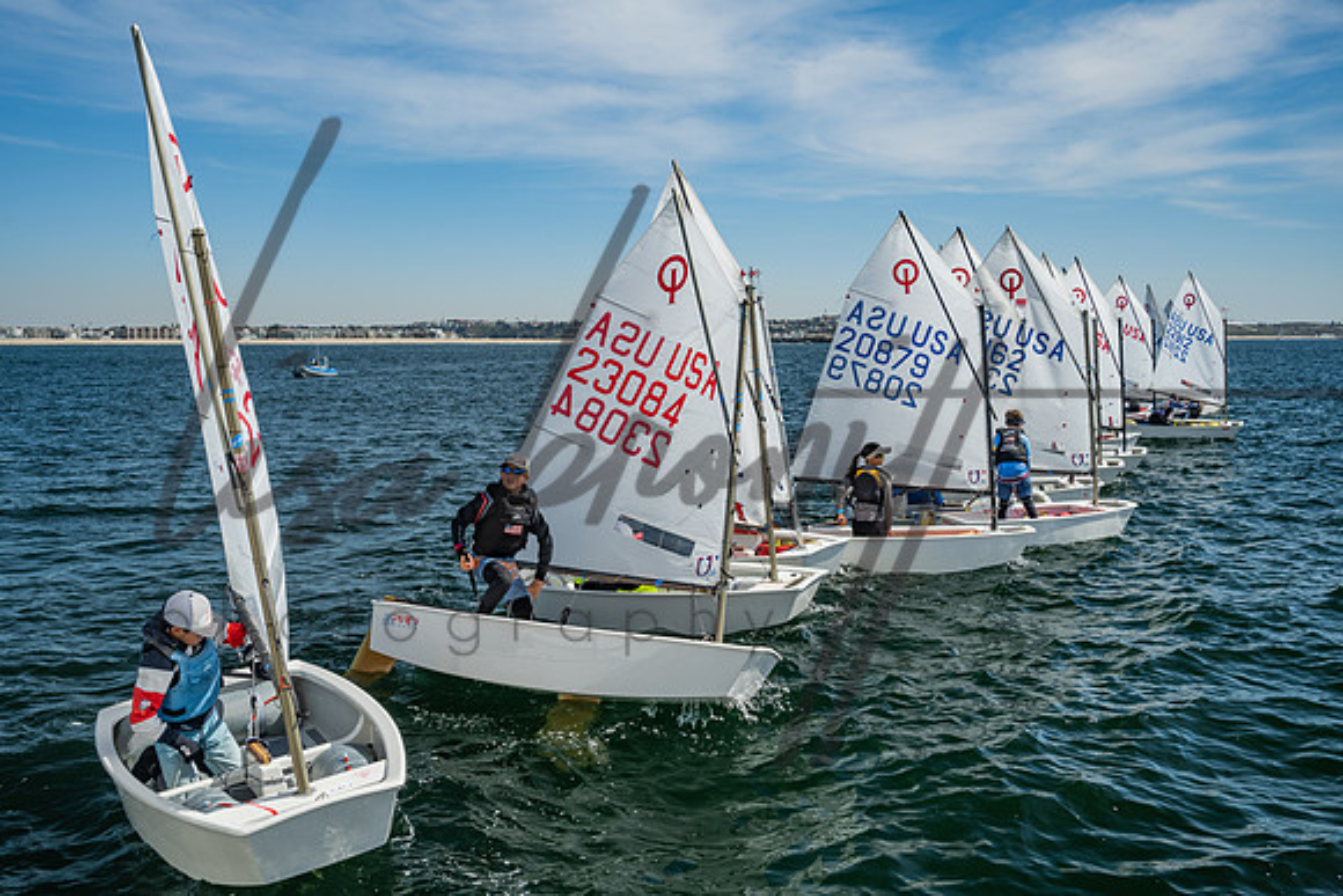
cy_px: 442
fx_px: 1327
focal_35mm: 36
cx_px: 640
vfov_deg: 37.3
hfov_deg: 53.6
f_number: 8
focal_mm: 34
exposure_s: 1/160
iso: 100
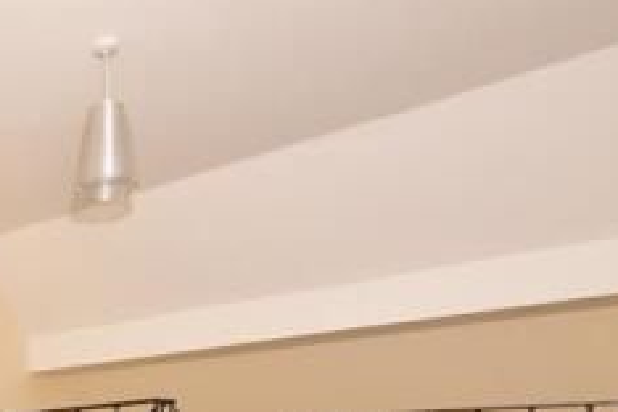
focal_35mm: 42
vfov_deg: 28.3
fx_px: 721
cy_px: 479
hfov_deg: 37.5
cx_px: -87
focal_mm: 10
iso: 200
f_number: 8
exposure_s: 1/200
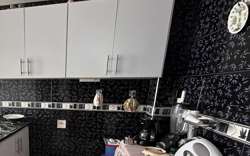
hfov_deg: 63.4
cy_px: 133
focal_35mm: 26
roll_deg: -0.3
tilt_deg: -14.5
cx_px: 45
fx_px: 177
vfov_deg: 44.4
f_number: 2.2
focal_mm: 2.22
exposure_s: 1/73
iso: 320
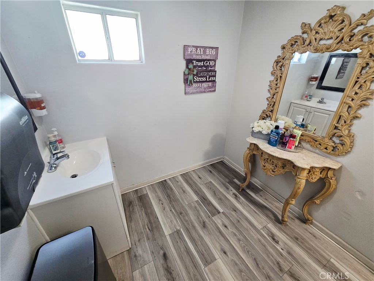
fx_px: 140
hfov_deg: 106.2
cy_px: 140
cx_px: 187
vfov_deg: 89.9
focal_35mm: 13
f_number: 2.2
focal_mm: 2.2
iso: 160
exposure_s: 1/60.2
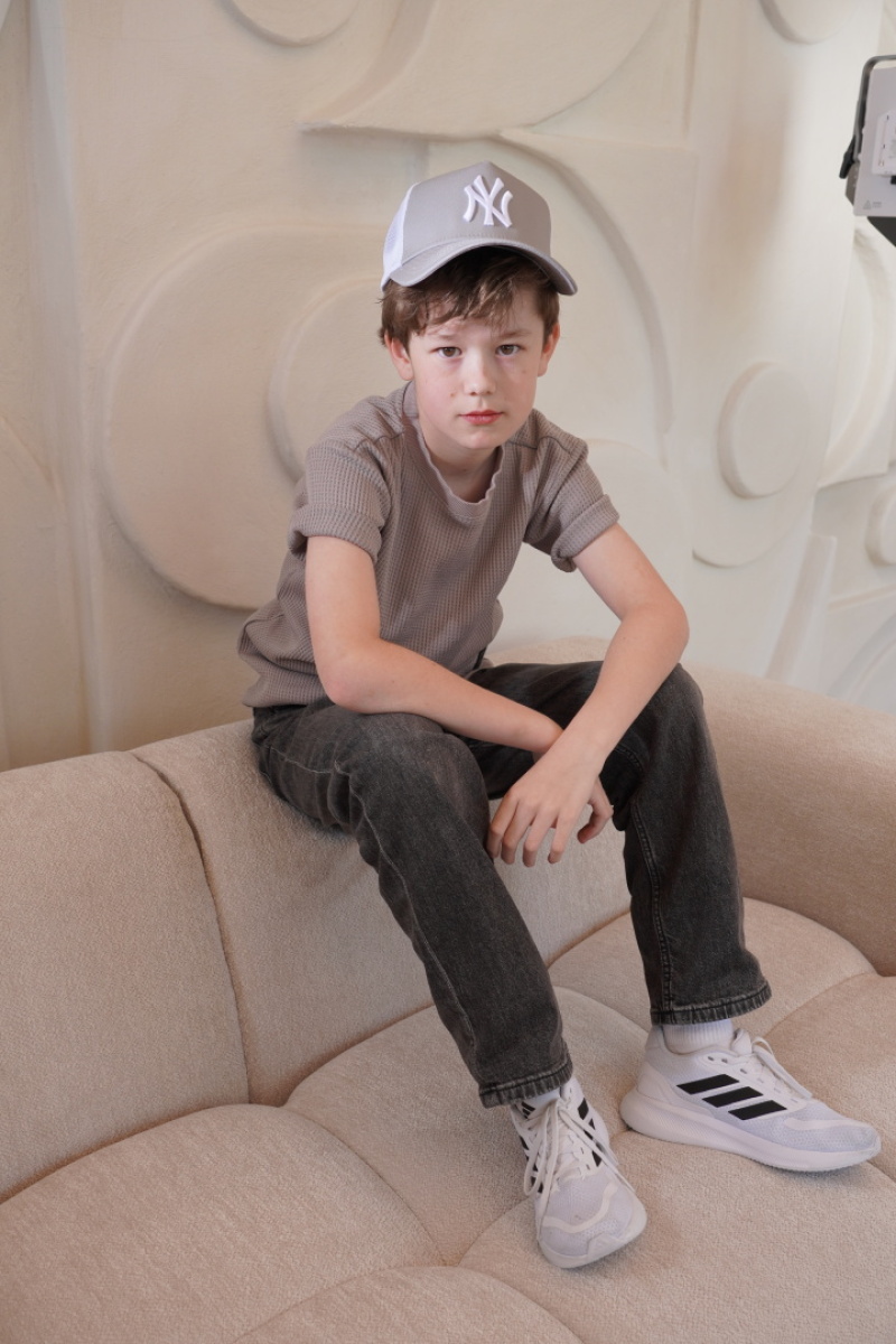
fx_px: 1288
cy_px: 672
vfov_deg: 55.1
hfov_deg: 38.4
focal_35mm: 34
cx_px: 448
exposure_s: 1/160
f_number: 4
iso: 200
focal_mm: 23
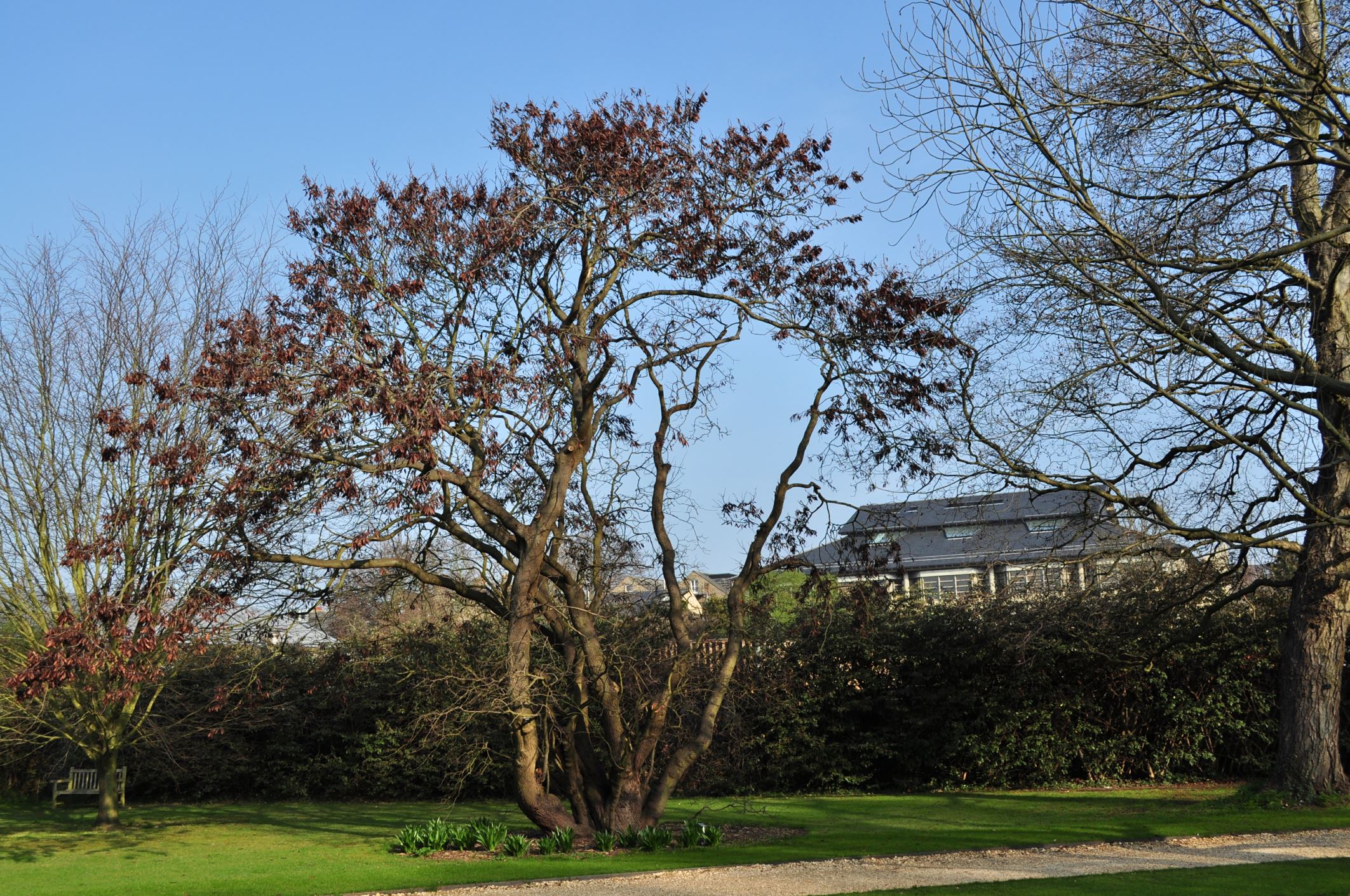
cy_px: 448
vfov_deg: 34.1
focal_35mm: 39
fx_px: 1461
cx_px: 675
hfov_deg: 49.6
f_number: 8
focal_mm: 26
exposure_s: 1/500
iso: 200
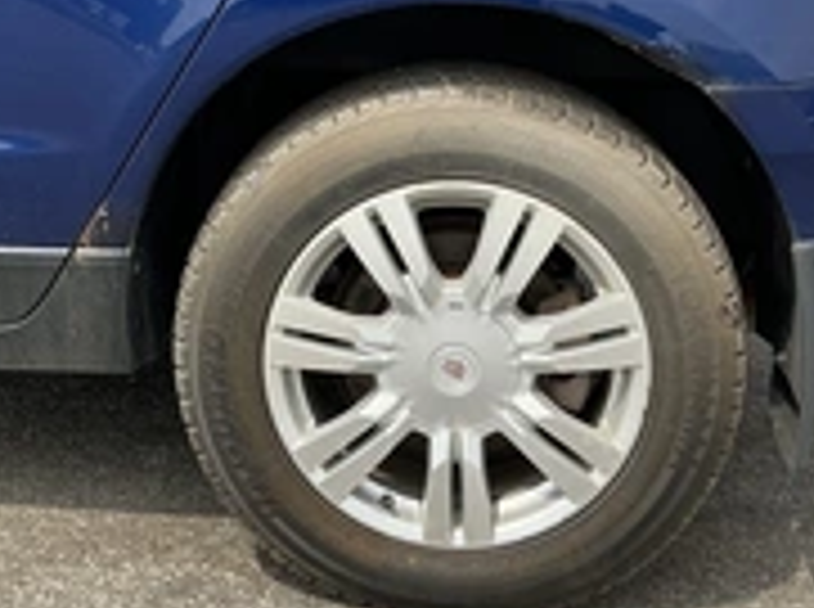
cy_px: 117
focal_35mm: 62
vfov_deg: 23.2
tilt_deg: -10.8
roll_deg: -1.1
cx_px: 324
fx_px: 1455
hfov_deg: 31.2
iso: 25
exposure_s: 1/816
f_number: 1.8
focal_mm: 3
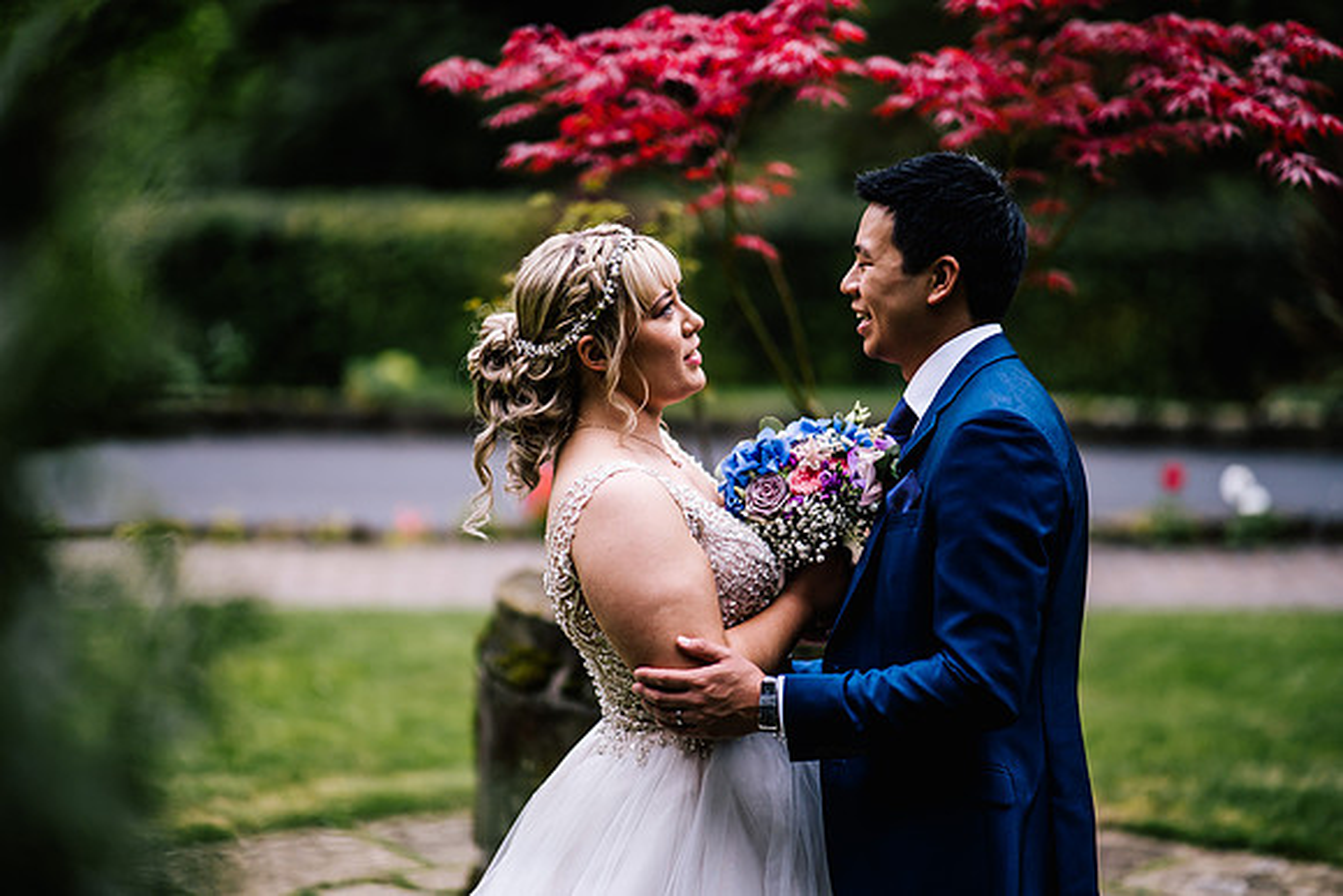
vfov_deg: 16.1
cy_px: 448
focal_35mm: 85
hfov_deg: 23.9
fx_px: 3172
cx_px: 672
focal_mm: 85
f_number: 1.4
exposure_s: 1/250
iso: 400
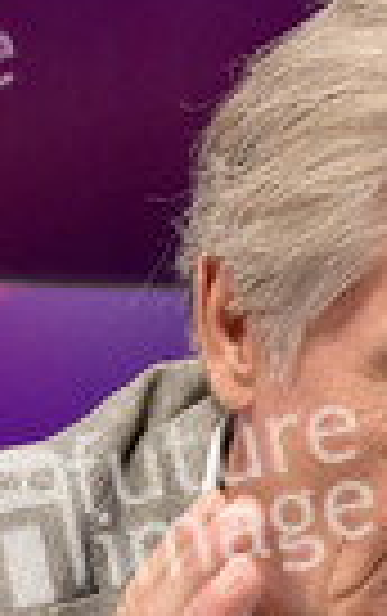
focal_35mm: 95
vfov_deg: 20.4
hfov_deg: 13.8
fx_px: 1598
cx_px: 274
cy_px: 737
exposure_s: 1/200
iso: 2500
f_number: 6.3
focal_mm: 32
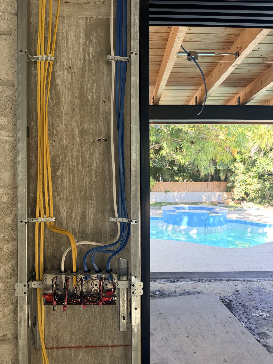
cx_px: 136
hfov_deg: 56.8
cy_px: 182
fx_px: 252
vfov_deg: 71.6
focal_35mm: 24
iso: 80
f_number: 1.78
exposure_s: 1/171
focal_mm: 6.76
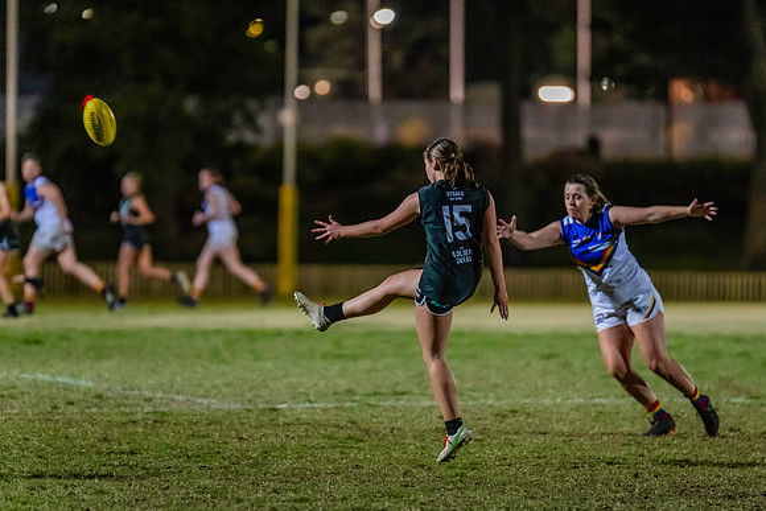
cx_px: 442
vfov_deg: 4.6
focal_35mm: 297
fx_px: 6322
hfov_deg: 6.9
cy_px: 261
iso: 9000
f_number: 2.8
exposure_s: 1/1000
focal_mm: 250
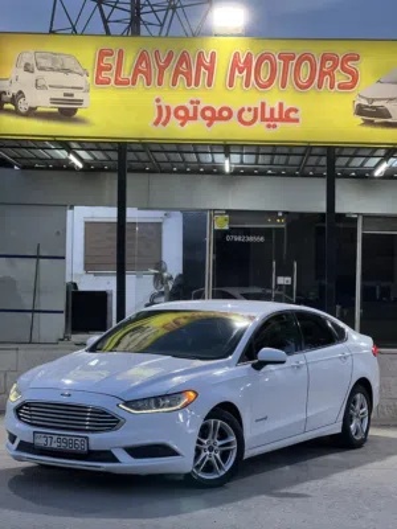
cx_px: 198
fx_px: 1177
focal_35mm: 77
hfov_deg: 19.1
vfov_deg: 25.3
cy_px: 264
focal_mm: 9
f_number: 2.8
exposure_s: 1/100
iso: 200
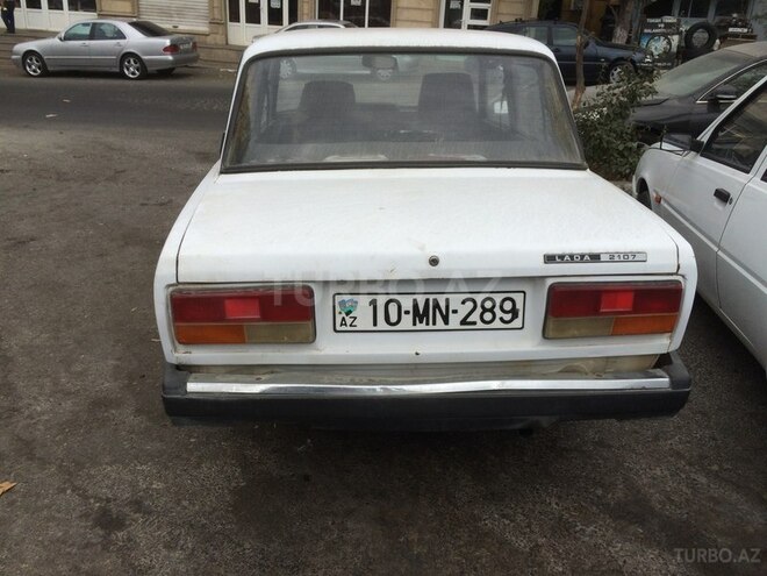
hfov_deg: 61.7
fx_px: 643
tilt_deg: -24.5
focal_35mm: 29
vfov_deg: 48.2
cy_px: 288
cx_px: 384
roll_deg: -3.1
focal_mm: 4.15
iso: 32
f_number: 2.2
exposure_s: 1/3165
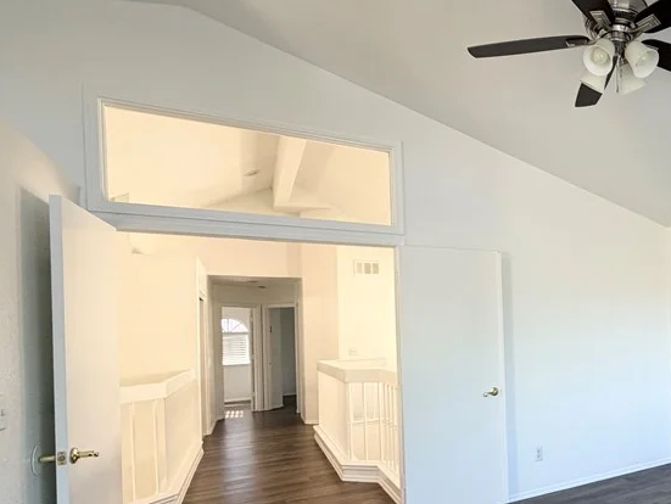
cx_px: 609
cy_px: 324
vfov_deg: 52.4
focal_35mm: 26
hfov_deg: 57.4
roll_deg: +1.6
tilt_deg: -0.2
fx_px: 504
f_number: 2.2
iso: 160
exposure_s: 1/121
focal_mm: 2.22
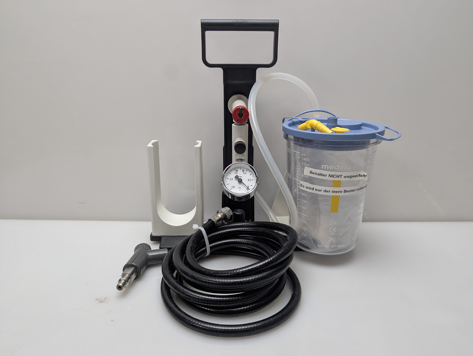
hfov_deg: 71.5
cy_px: 178
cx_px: 236
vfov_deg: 56.9
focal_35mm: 24
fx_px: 328
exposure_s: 1/50
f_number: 1.85
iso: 46
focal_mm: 6.81
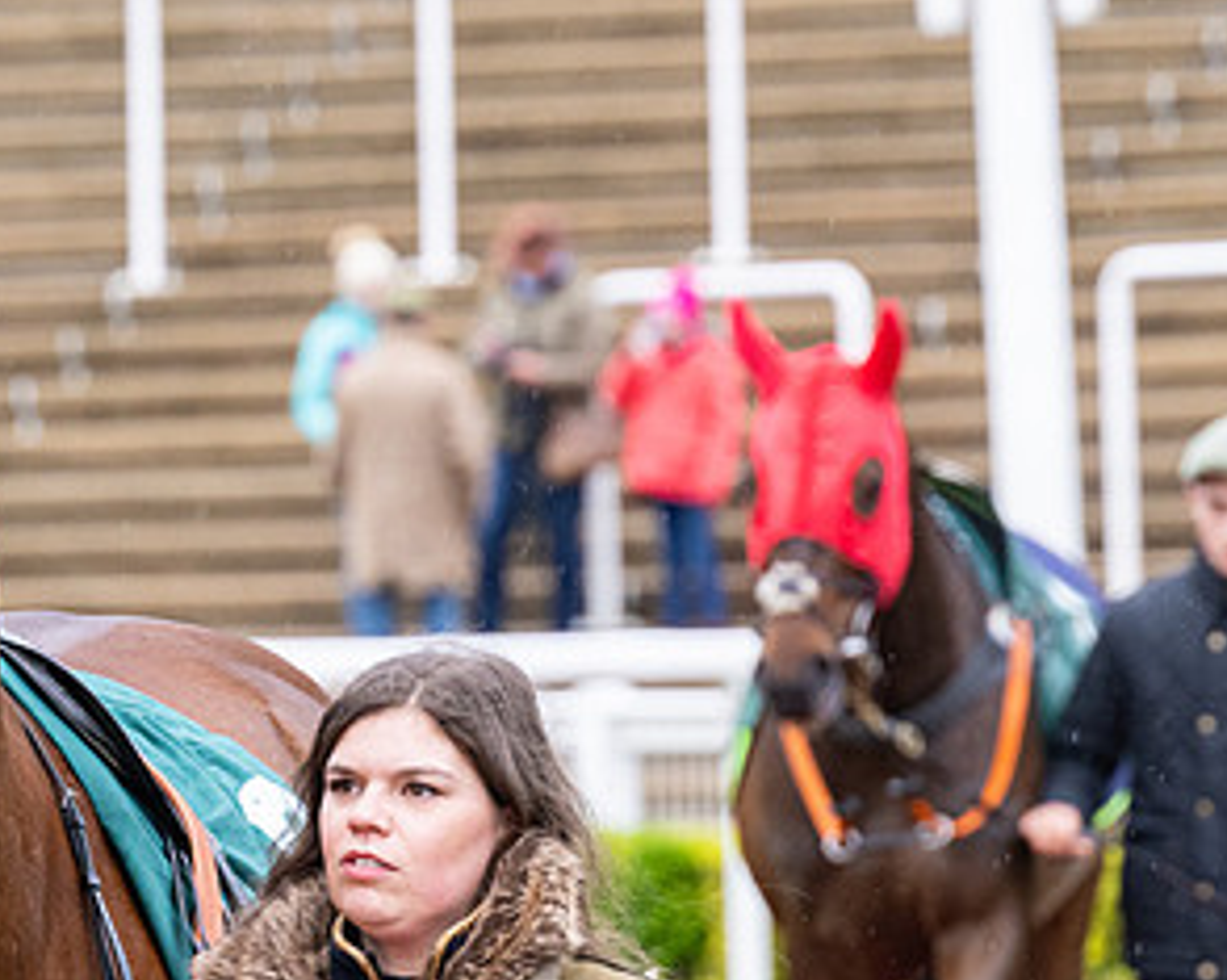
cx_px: 356
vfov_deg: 3.9
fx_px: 14226
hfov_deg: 4.9
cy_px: 828
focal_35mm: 392
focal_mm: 160
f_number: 5
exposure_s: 1/500
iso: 1000
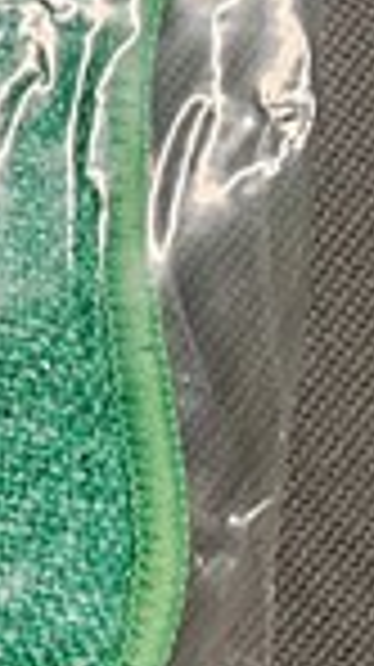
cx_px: -798
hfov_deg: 6.8
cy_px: -454
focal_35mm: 159
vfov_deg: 12.6
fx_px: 2810
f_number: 1.9
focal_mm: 6.12
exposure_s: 1/50
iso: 800
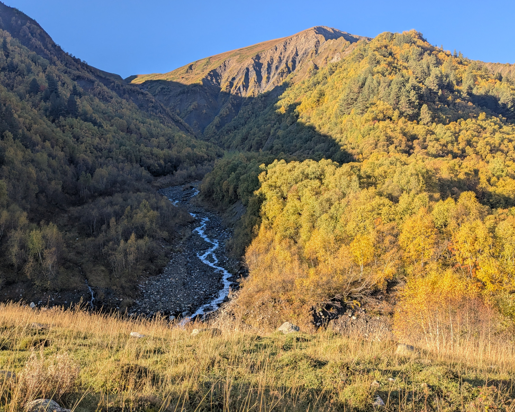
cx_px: 250
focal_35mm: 29
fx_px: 442
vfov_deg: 50.0
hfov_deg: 60.4
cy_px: 205
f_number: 1.73
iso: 57
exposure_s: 1/1063
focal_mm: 4.38
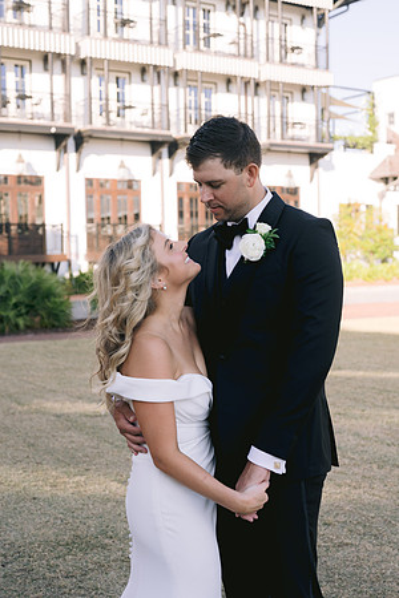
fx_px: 831
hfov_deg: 27.0
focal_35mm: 50
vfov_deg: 39.6
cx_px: 200
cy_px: 299
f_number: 4
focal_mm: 50
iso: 200
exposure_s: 1/640
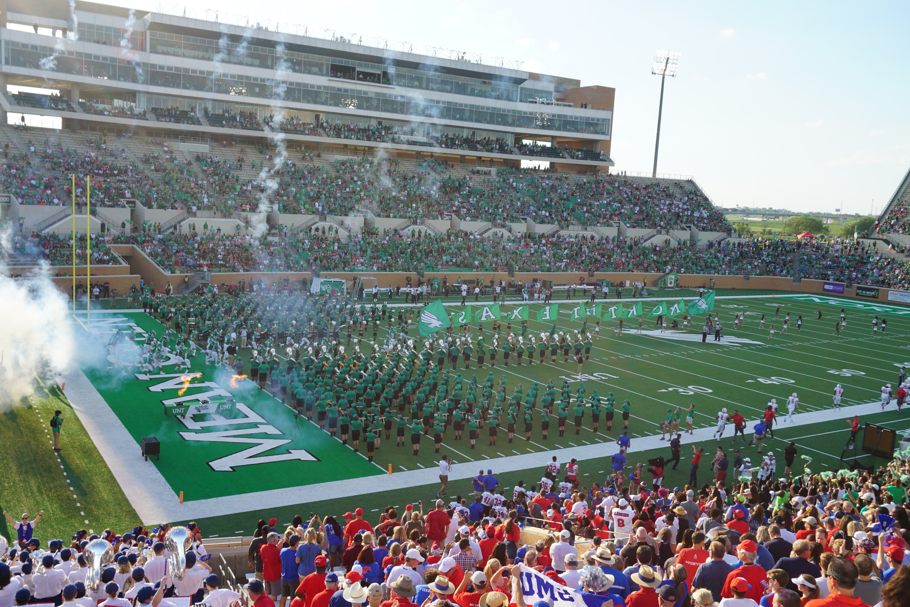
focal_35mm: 33
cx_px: 455
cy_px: 304
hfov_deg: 57.2
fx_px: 834
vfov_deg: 40.0
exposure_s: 1/100
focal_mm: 22
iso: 100
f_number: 9
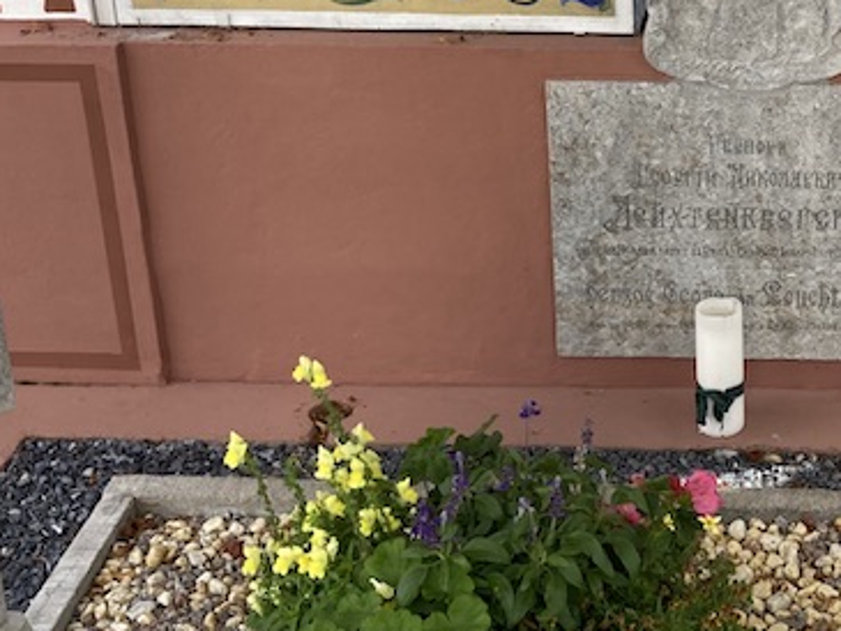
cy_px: 135
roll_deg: +1.2
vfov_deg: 21.1
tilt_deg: -21.1
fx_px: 1677
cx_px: 758
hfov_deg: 27.2
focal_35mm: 69
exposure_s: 1/432
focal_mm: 3.99
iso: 20
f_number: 1.8
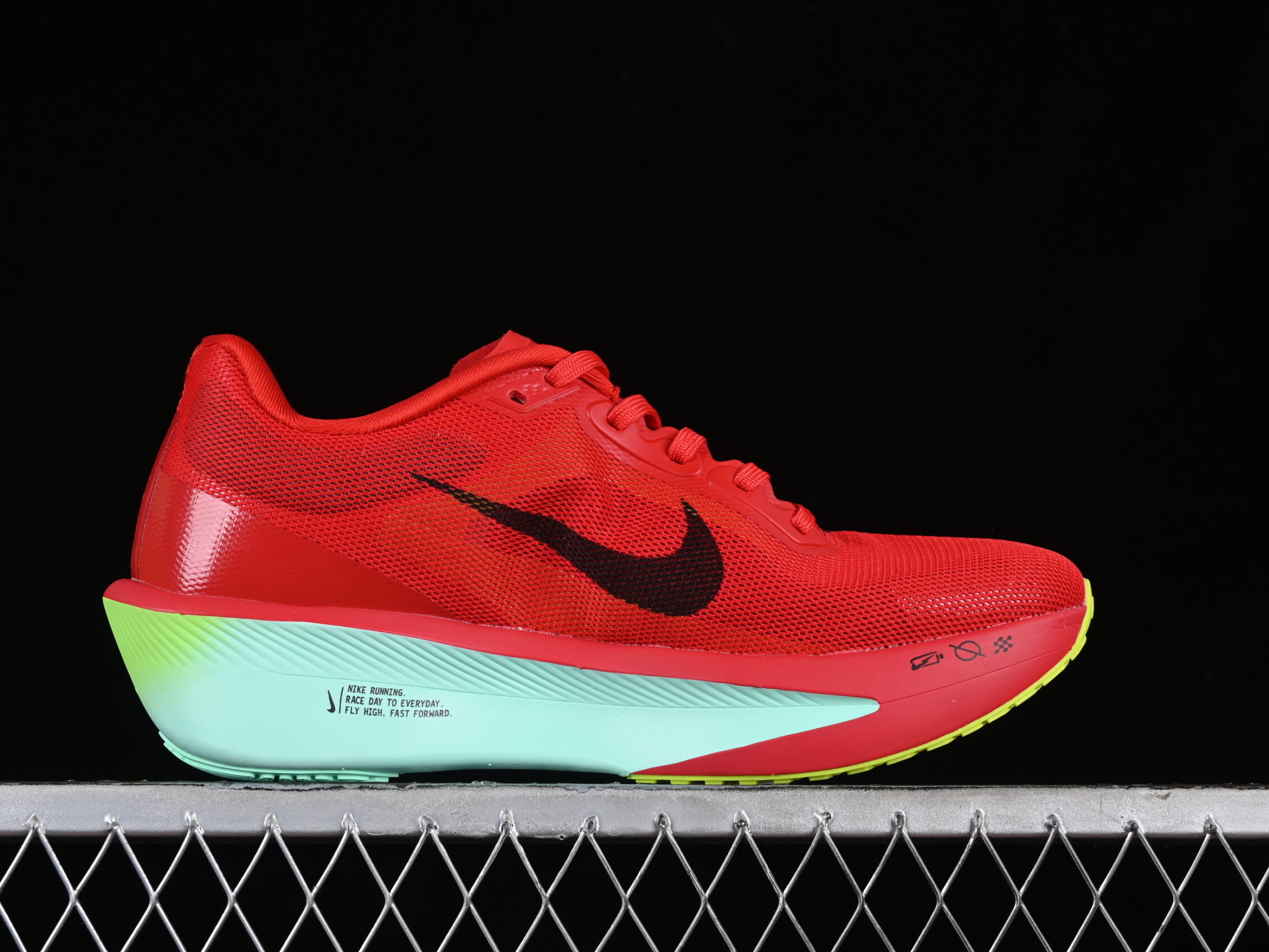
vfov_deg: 18.0
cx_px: 581
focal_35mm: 82
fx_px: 3007
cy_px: 479
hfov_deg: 23.8
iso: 160
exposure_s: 1/80
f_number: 8
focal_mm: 50
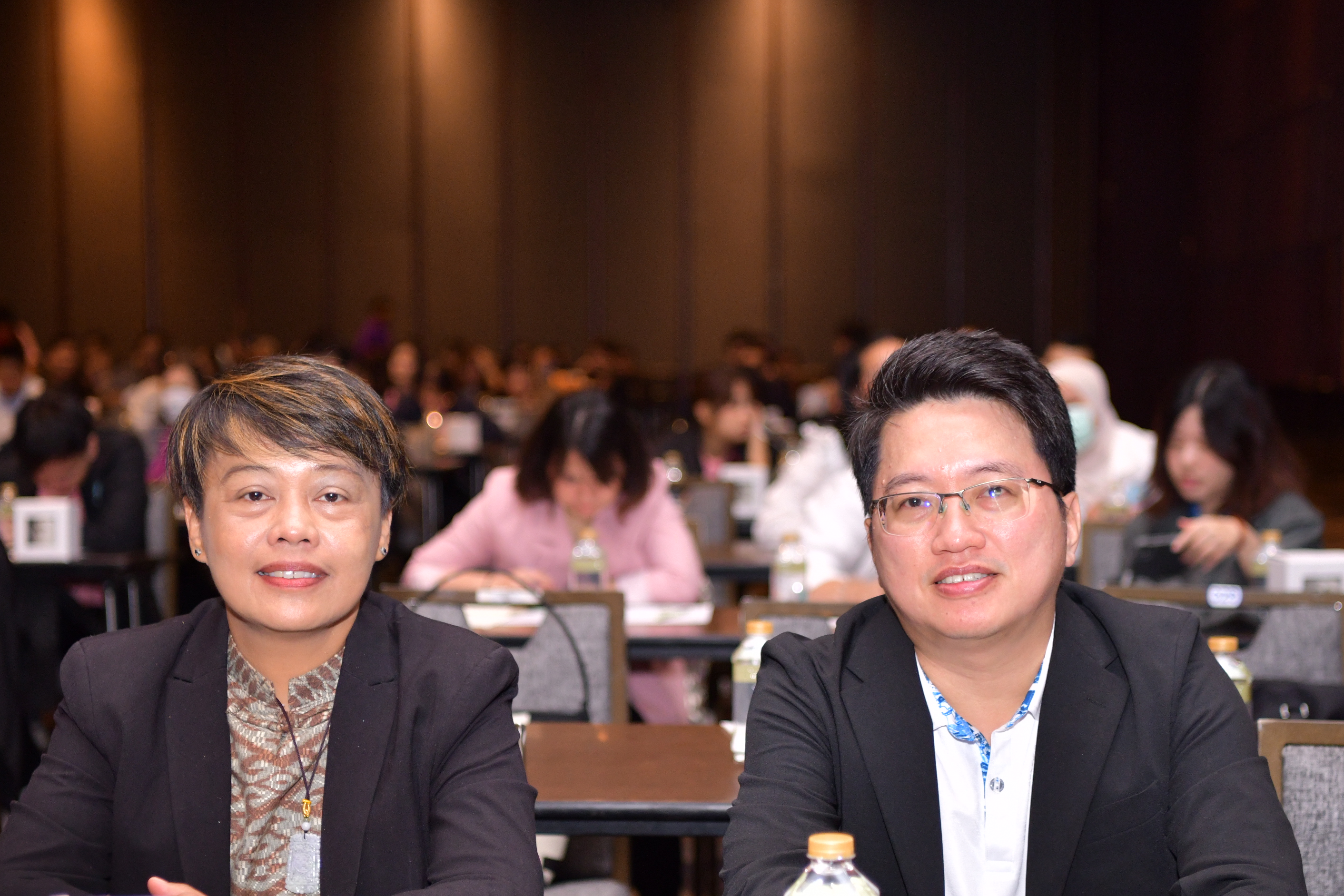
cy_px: 566
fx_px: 2837
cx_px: 688
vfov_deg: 17.9
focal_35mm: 76
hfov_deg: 26.6
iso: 1000
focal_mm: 52
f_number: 2.8
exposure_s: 1/200
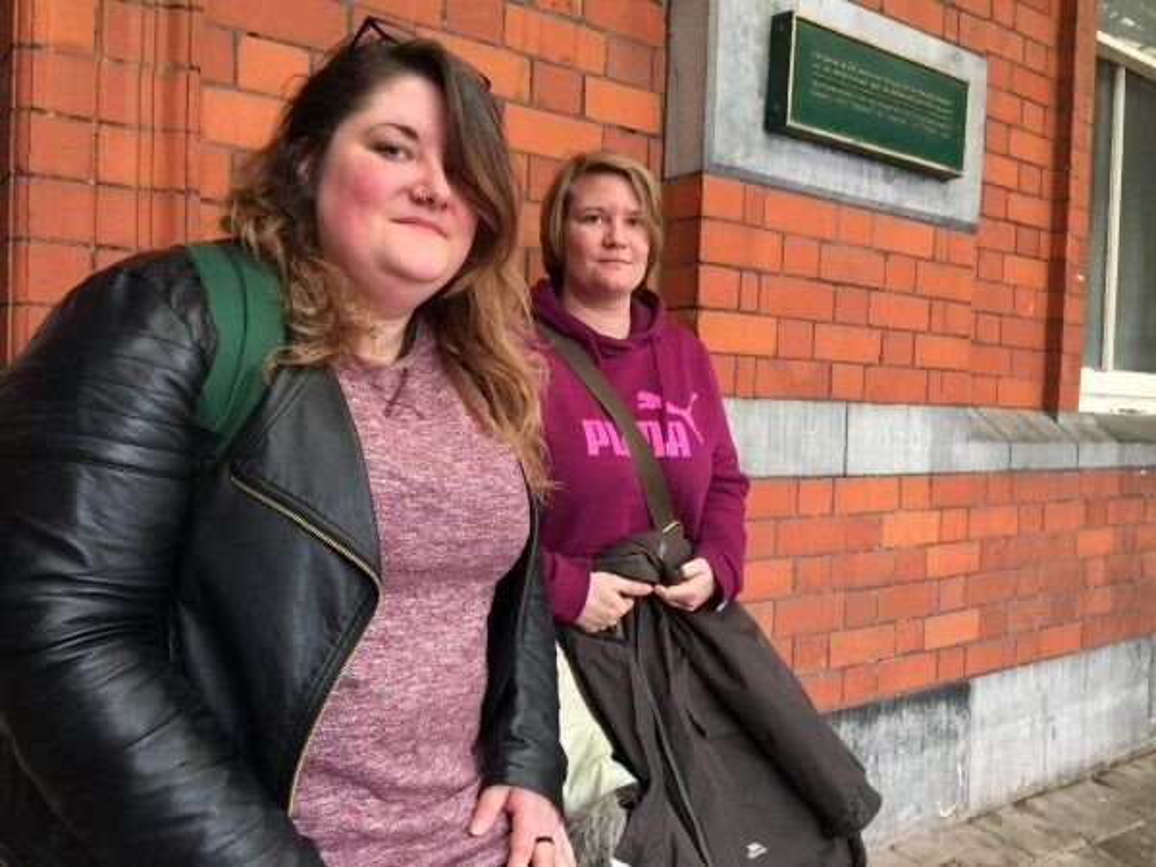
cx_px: 578
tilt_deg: -1.3
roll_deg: -1.8
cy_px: 434
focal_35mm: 29
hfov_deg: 61.7
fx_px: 968
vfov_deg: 48.2
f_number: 2.2
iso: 40
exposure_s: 1/33
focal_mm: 4.15
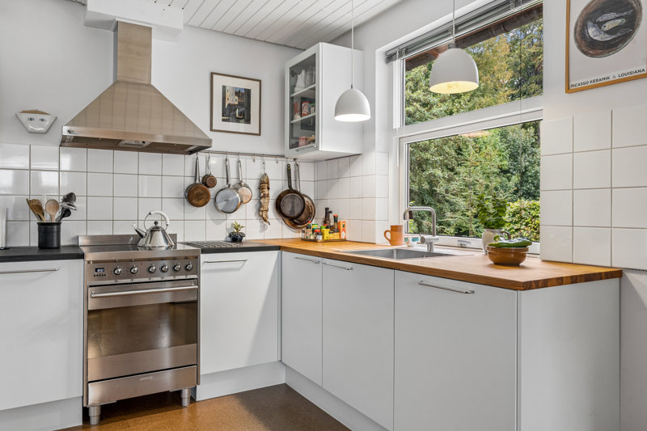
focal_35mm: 26
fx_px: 458
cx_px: 324
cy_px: 216
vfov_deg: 50.4
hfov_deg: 70.4
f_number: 8
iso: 200
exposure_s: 1/4
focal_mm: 25.5
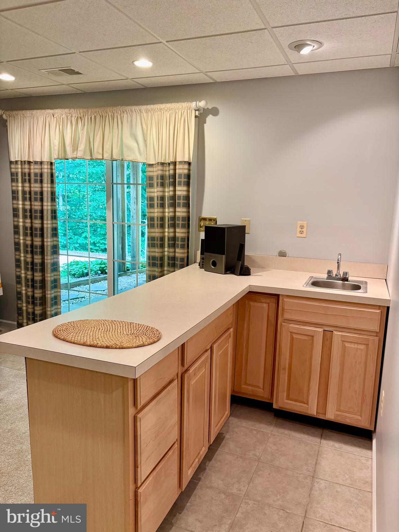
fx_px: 400
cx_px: 200
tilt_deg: -8.9
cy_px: 266
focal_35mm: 26
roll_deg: -1.6
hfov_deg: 53.1
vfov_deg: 67.3
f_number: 1.6
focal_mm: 5.96
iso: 160
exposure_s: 1/60
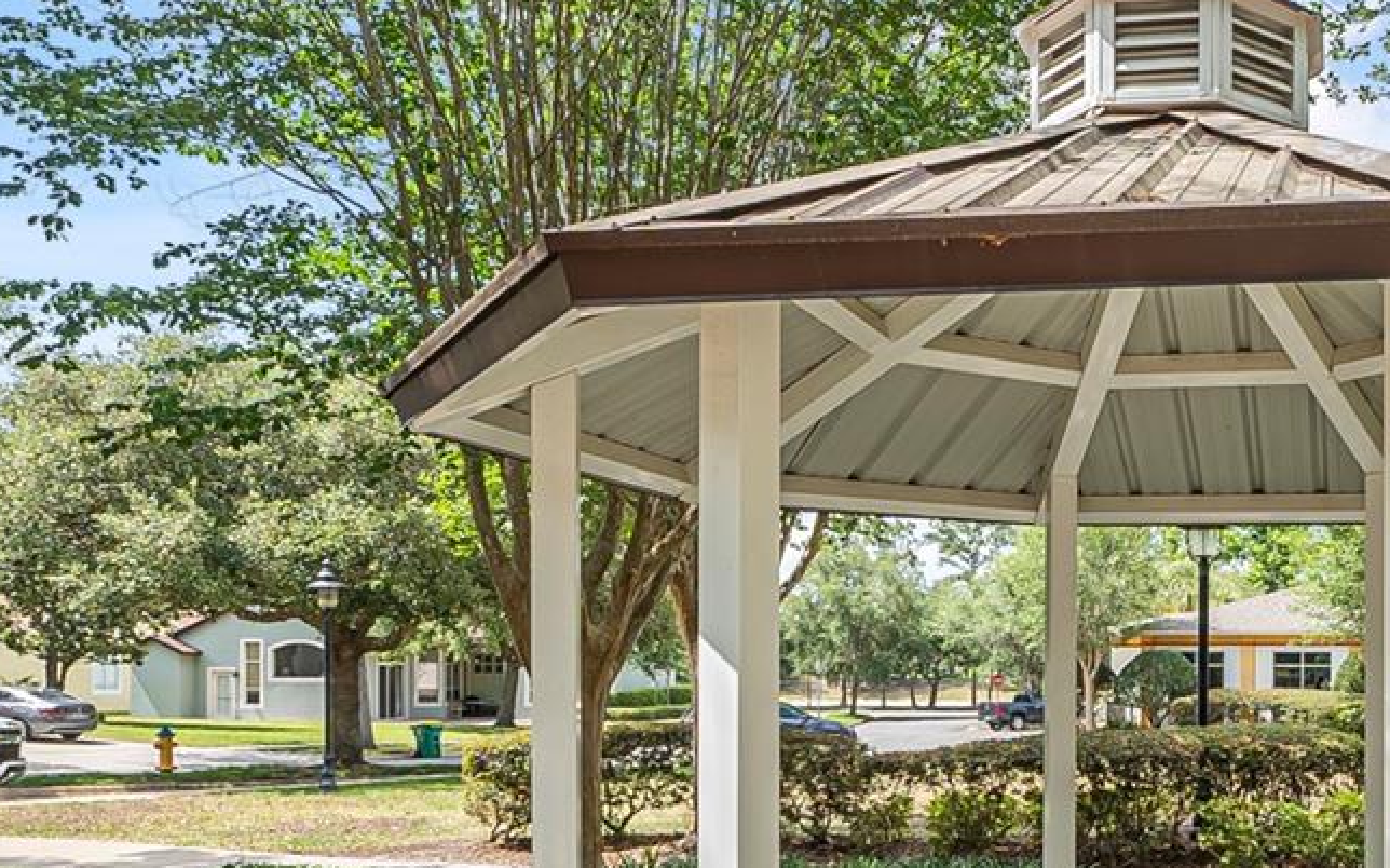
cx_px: 1150
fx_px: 1439
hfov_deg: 48.1
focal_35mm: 38
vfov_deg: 32.4
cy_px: 719
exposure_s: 1/125
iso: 100
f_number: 9
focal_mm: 10
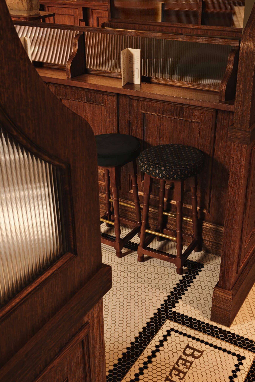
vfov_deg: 45.4
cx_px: 128
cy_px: 191
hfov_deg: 31.2
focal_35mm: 43
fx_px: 457
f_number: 8
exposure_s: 1/30
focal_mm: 28.9
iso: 800
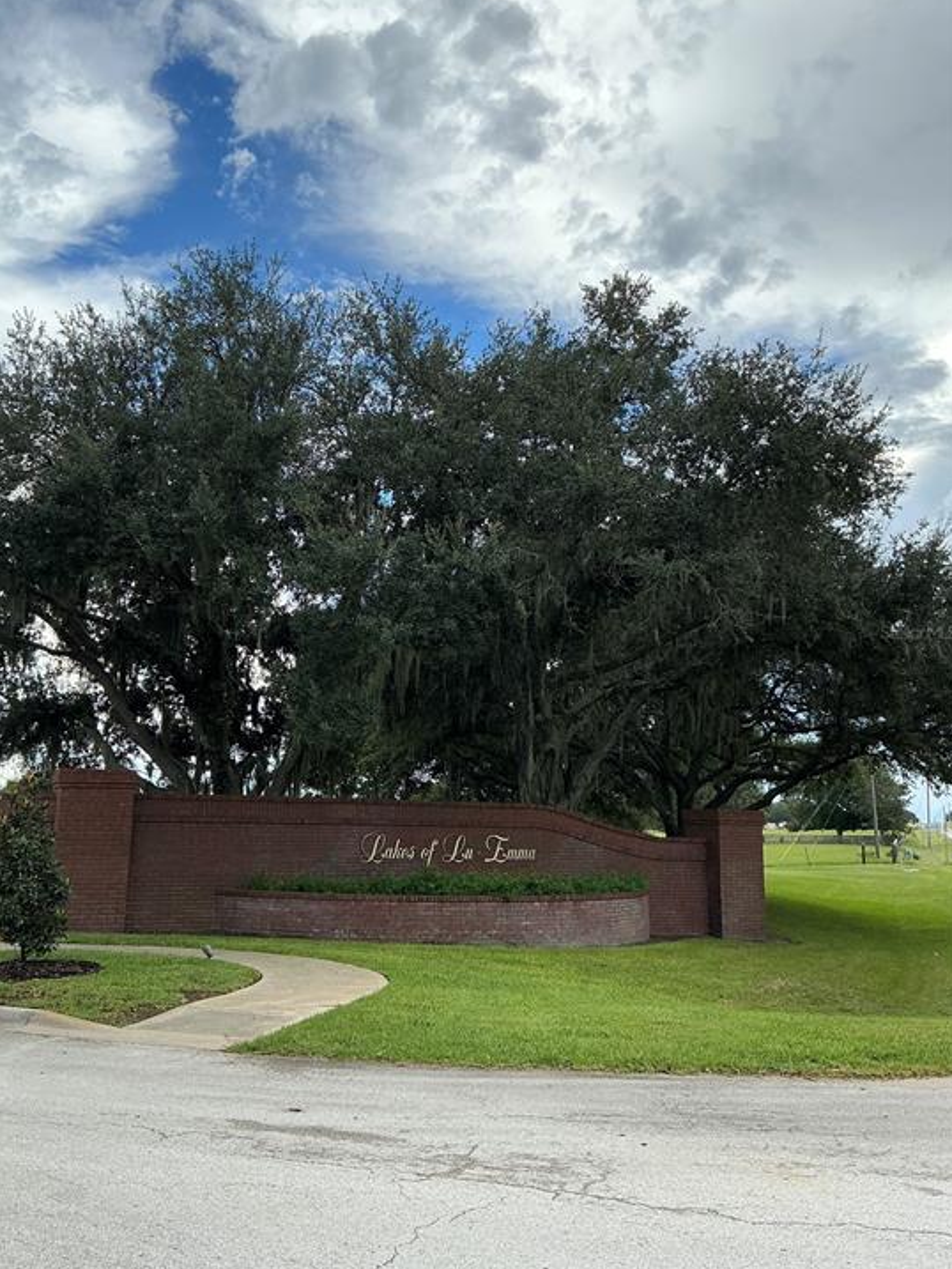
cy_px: 632
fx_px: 1100
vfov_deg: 60.0
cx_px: 451
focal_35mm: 30
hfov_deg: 46.8
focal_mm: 3
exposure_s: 1/804
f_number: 1.8
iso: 25
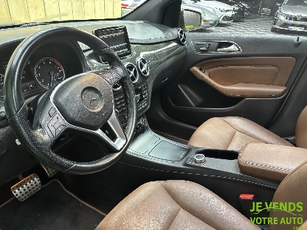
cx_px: 154
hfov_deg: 67.3
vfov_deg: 53.1
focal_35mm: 26
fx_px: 231
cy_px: 115
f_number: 1.6
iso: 320
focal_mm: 5.96
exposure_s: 1/50
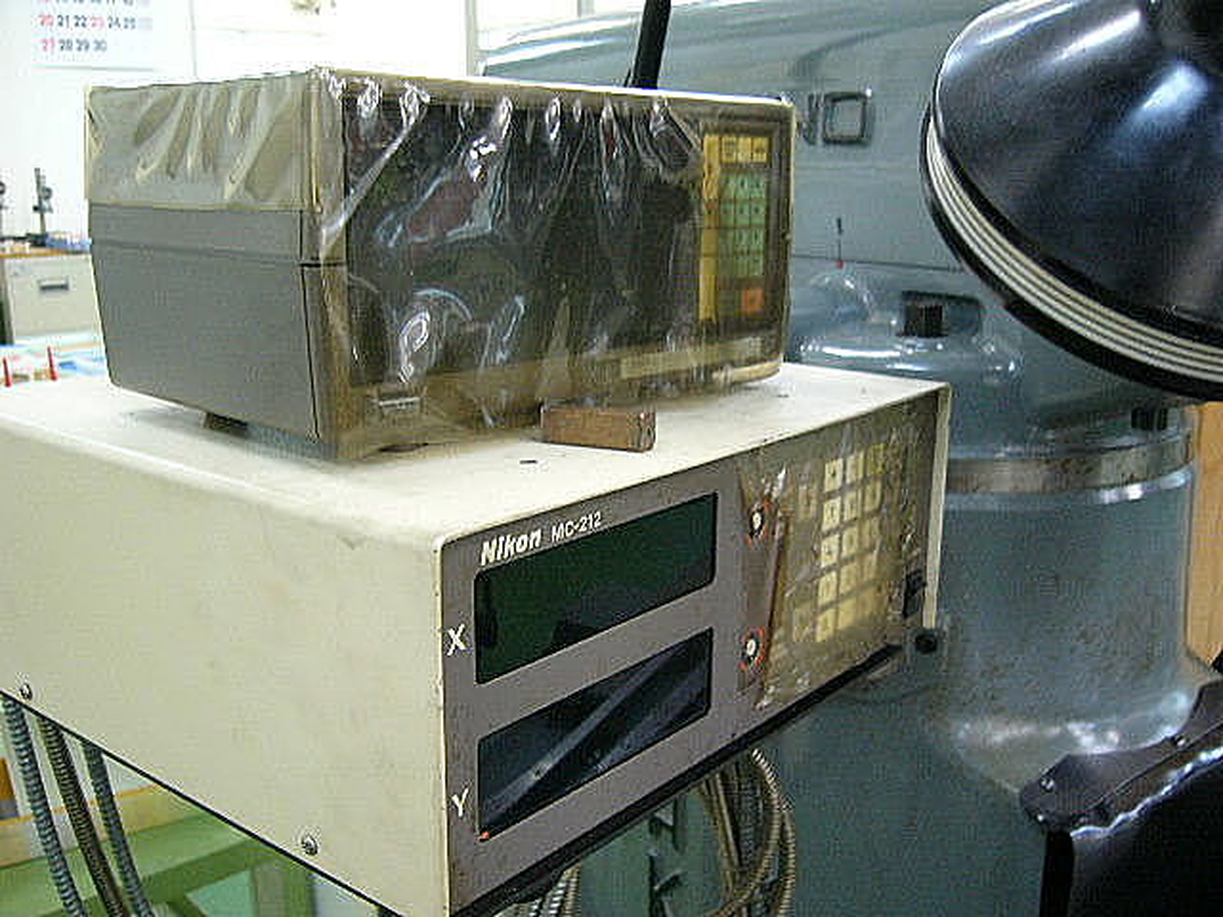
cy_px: 458
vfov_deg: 40.7
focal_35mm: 35
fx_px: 1237
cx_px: 612
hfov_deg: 52.6
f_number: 2.8
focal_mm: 5.8
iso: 200
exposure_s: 1/10
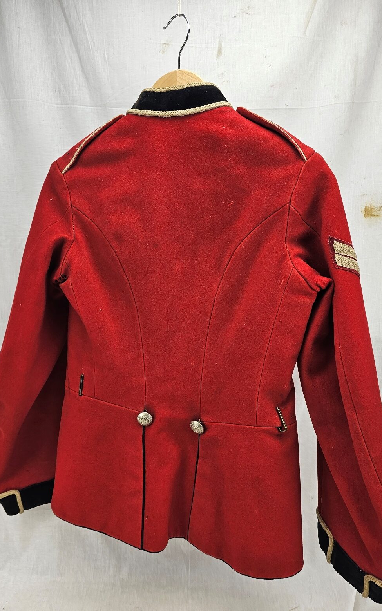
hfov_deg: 49.3
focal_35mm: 25
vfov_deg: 72.5
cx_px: 194
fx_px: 416
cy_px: 300
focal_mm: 6.3
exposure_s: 1/100
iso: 50
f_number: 1.7
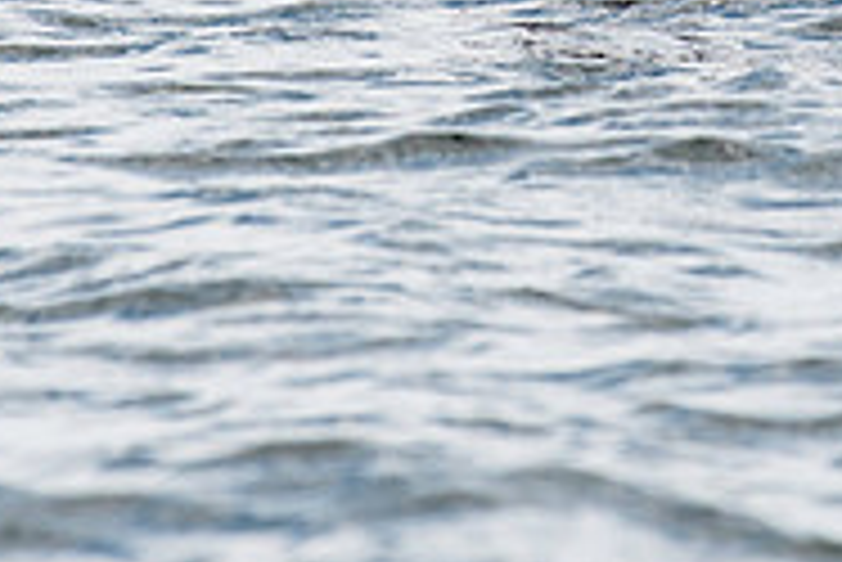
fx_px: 32675
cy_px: -299
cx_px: 662
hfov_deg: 1.5
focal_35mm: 1396
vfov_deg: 1.0
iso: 400
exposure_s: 1/4000
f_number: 5
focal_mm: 300
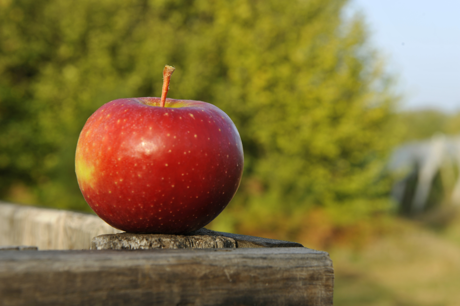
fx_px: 894
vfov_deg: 19.4
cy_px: 153
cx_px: 230
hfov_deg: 28.9
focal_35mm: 70
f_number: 11
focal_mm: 70
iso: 200
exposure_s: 1/100
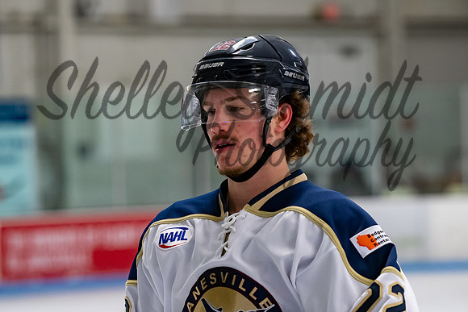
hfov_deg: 10.8
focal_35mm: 190
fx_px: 2468
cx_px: 234
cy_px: 156
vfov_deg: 7.2
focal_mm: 122
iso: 2000
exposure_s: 1/800
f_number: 3.2
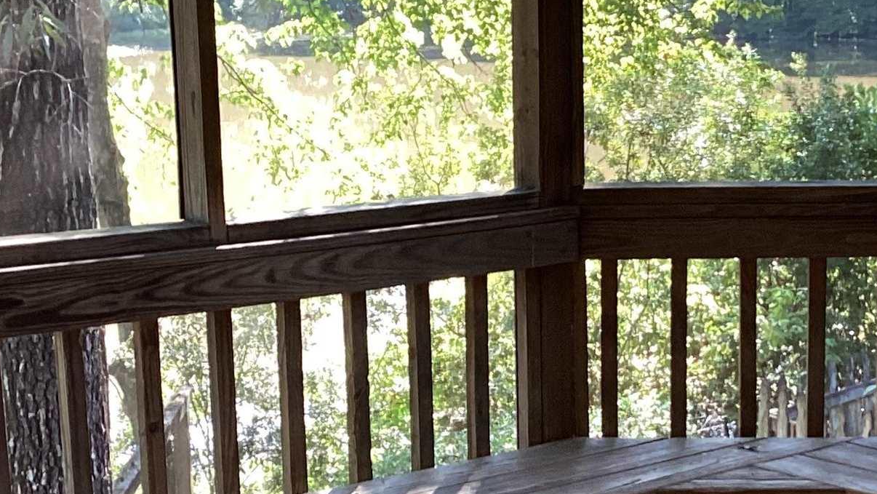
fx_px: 2000
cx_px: 663
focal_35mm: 86
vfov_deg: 14.0
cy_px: 358
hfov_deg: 24.4
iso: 80
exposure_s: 1/120
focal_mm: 3.3
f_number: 2.4
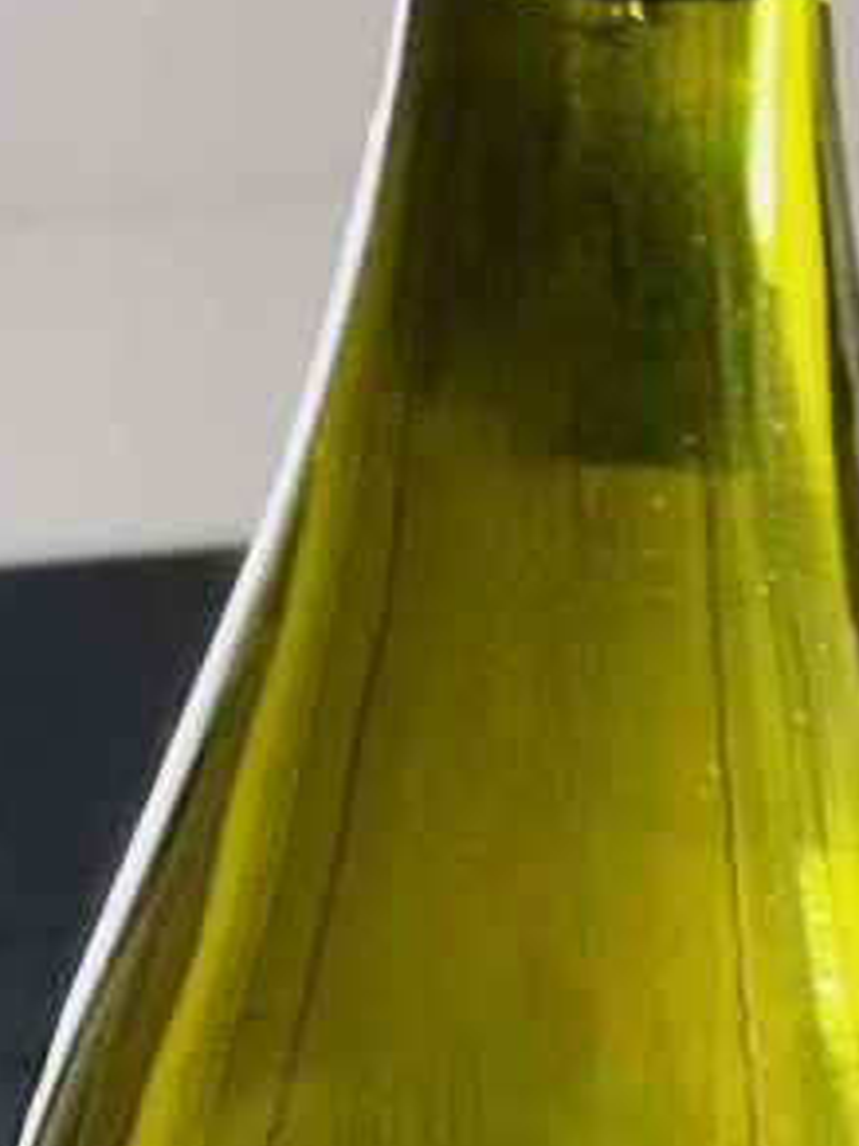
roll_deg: +2.9
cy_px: 1711
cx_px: 329
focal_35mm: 114
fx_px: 3772
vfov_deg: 15.9
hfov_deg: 13.0
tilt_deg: +34.9
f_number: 1.6
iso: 200
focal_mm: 4.2
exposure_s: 1/50
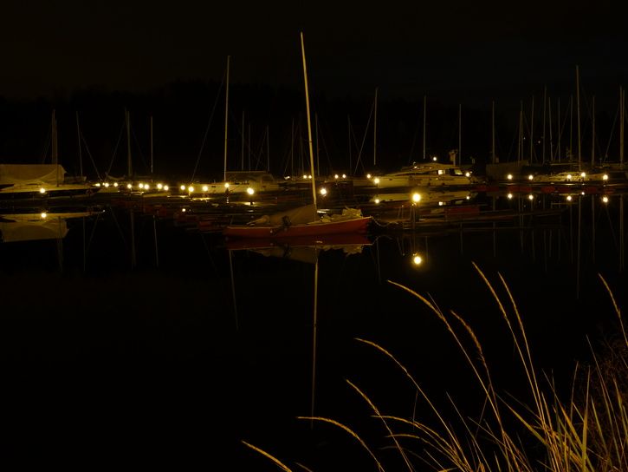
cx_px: 314
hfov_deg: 44.8
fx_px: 762
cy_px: 236
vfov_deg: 34.4
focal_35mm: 42
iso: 80
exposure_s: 8
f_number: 3.7
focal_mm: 6.9
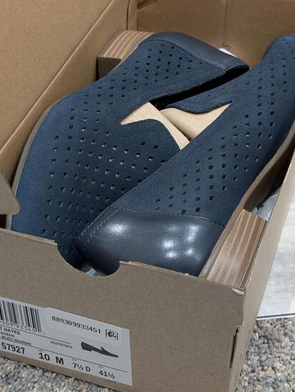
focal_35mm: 66
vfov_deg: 29.3
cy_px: 147
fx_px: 749
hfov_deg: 22.3
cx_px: 134
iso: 275
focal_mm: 6.9
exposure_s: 1/15
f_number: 1.68
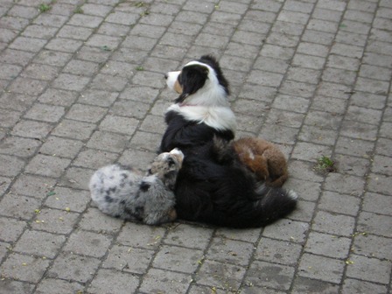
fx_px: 1223
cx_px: 196
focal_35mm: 108
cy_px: 147
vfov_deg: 13.7
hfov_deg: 18.2
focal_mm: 14.1
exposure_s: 1/60.1
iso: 146
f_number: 4.7
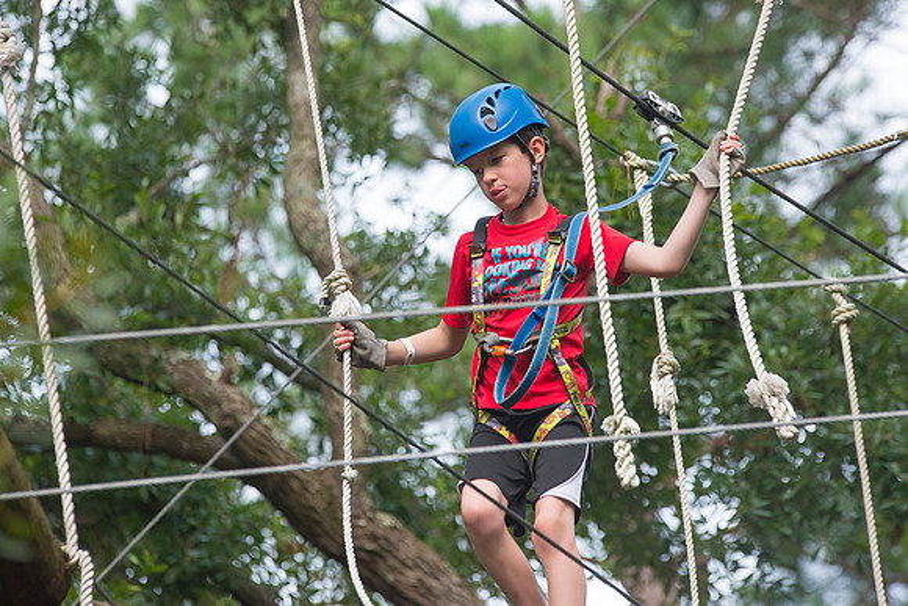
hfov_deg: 8.4
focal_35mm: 245
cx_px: 444
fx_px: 6191
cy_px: 234
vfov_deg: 5.6
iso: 1250
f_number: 5
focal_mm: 200
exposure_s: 1/2000
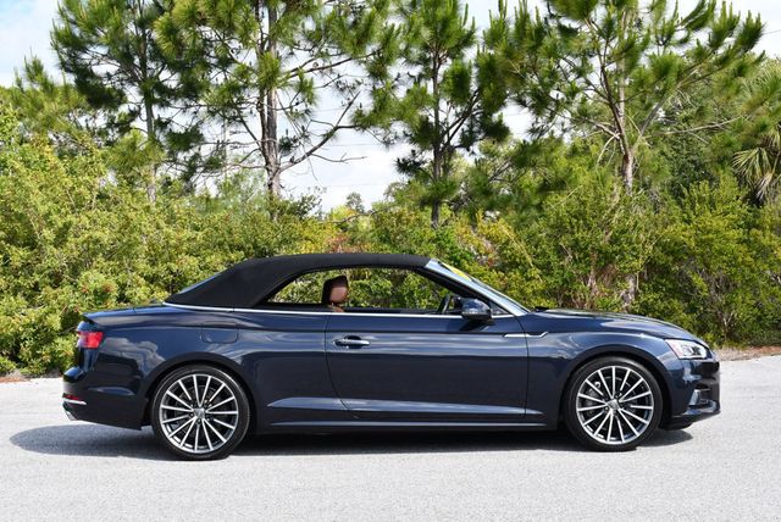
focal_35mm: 64
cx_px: 390
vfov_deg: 21.3
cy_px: 261
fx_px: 1390
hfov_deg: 31.4
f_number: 7.1
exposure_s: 1/250
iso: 200
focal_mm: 32
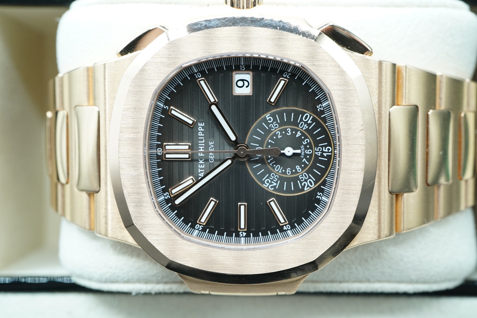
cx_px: 238
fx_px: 663
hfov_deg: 39.6
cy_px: 159
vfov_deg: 27.0
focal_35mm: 50
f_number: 9
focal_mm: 50
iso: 2000
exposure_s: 1/80
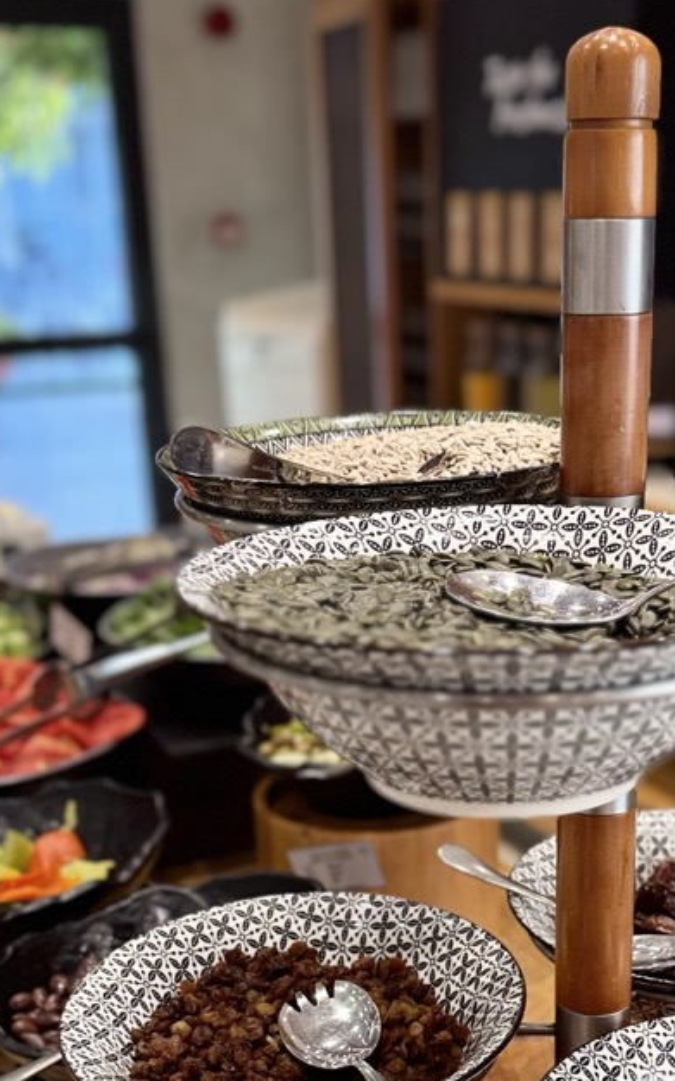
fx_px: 1531
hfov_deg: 24.7
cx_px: 445
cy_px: 808
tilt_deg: -20.5
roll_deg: +1.4
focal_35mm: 52
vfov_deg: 37.9
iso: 125
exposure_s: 1/100
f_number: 1.78
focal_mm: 6.76
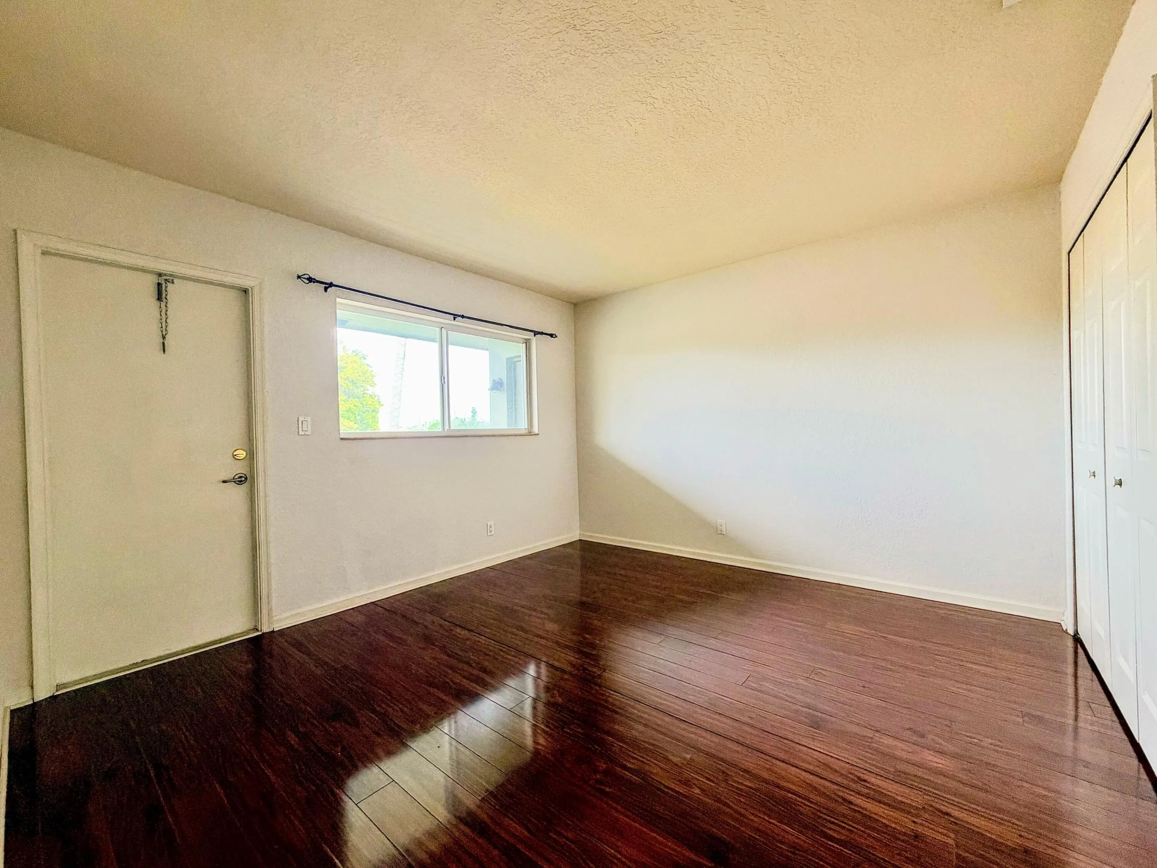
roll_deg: +1.5
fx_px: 468
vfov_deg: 85.7
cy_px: 434
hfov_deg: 102.1
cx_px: 578
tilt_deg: -0.1
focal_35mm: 14
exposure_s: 1/106
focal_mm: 2.22
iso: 320
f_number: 2.2
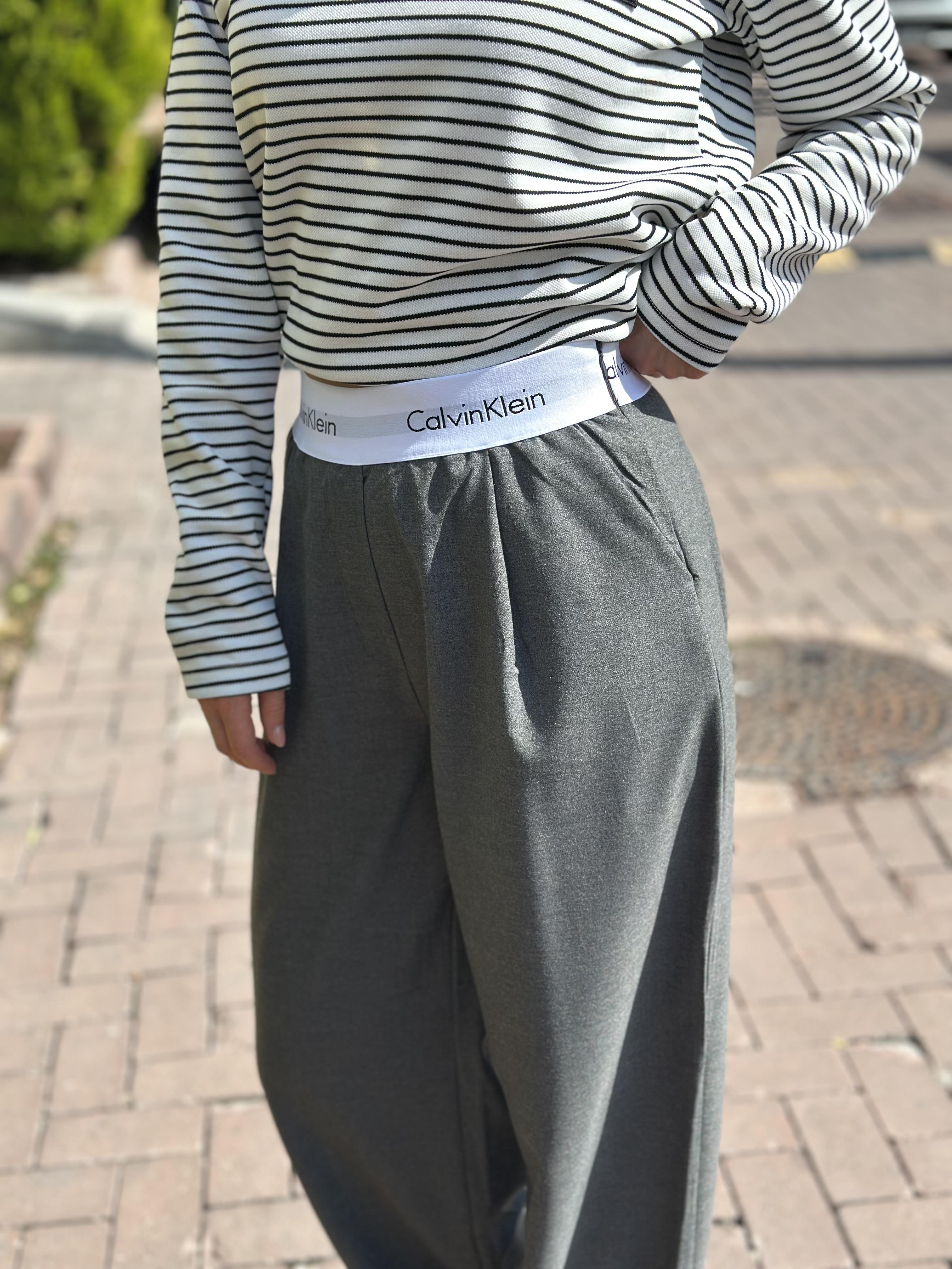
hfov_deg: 30.3
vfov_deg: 39.7
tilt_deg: -17.7
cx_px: 476
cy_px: 634
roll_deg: +1.4
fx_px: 1760
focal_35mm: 48
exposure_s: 1/2160
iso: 100
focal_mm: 6.86
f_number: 1.78
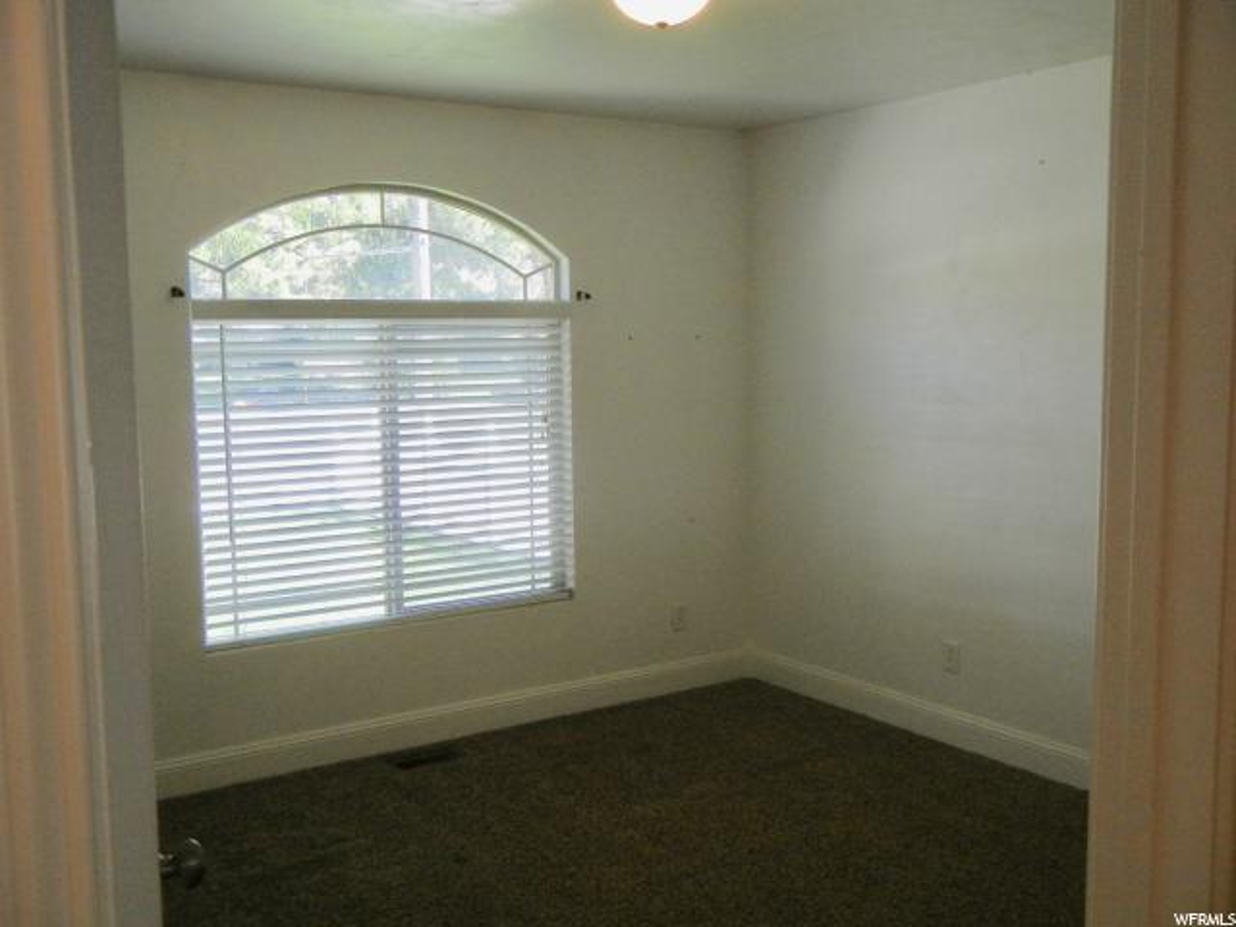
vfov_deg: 41.8
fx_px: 1214
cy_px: 464
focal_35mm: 34
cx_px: 618
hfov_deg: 54.0
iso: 404
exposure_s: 1/208
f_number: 3.6
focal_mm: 6.2
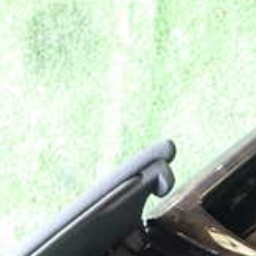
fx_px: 820
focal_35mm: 98
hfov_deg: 16.9
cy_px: 239
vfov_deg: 17.4
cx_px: 310
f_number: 2.3
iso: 320
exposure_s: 1/30
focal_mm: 5.4
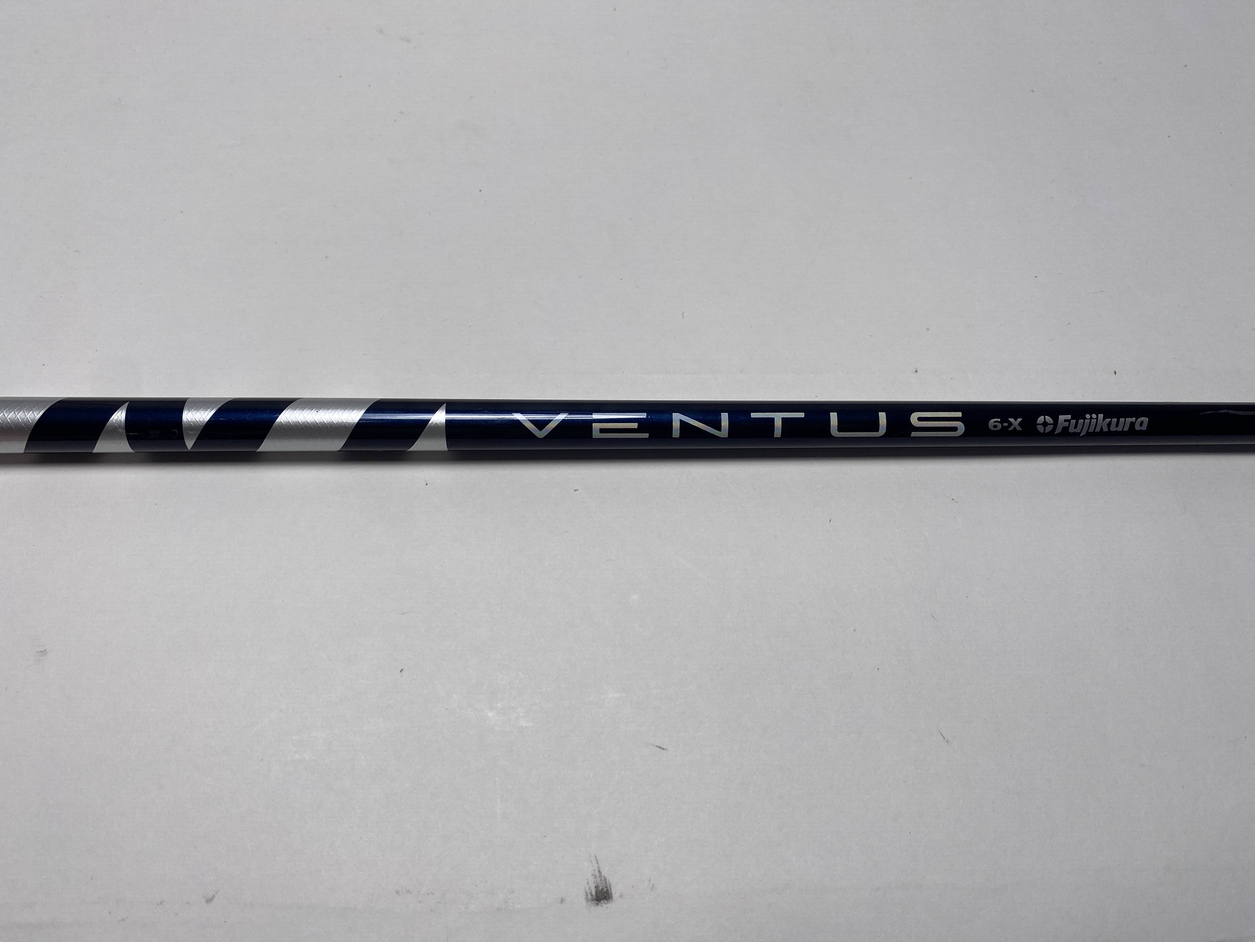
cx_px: 628
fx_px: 943
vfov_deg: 53.1
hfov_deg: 67.3
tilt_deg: -65.0
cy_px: 471
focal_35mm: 26
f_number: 1.8
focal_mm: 4.25
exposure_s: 1/919
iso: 32
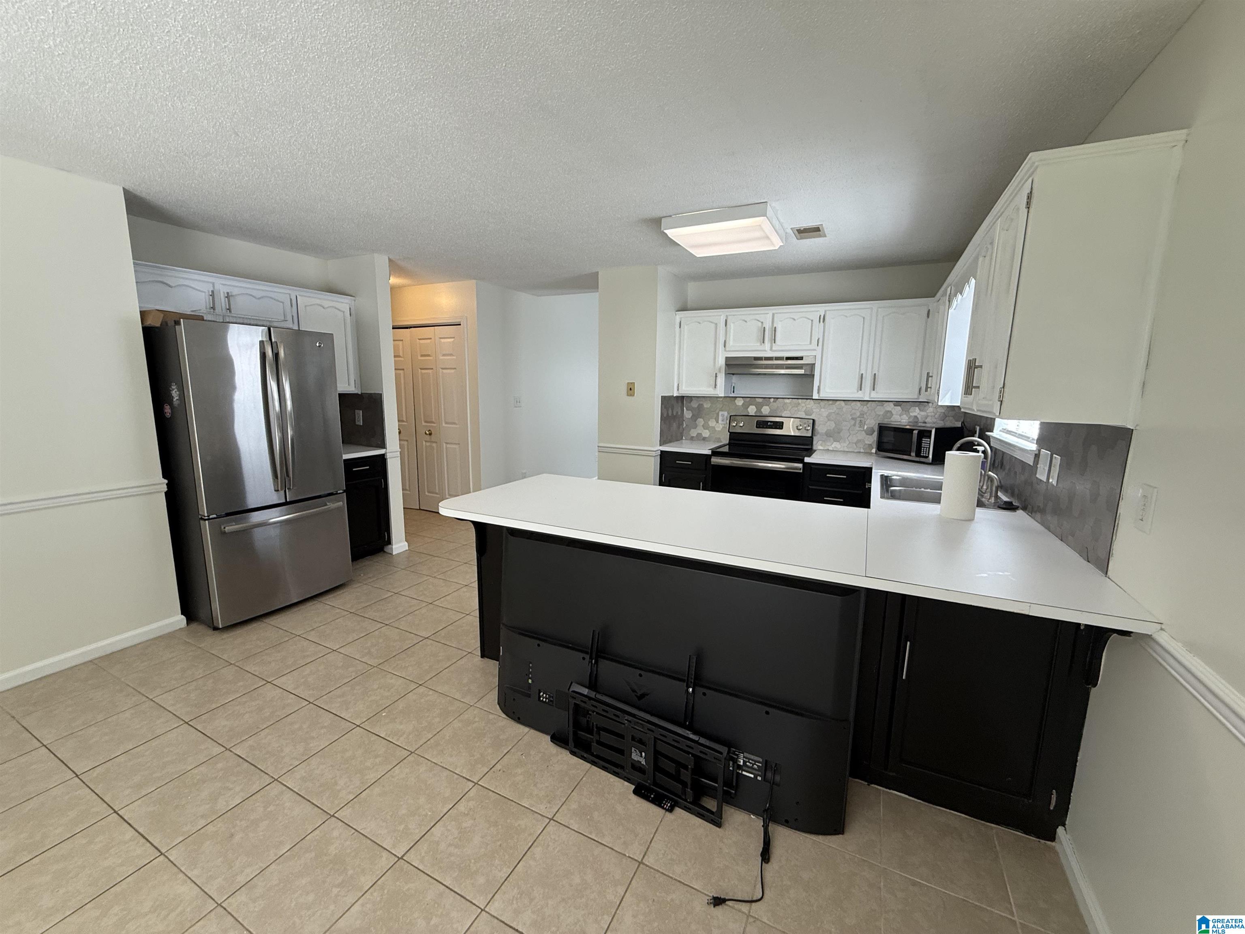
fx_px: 504
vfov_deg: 85.7
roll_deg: -1.2
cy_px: 467
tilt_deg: -8.8
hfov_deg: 102.1
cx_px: 622
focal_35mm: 14
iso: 100
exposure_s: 1/120
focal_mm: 2.22
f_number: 2.2
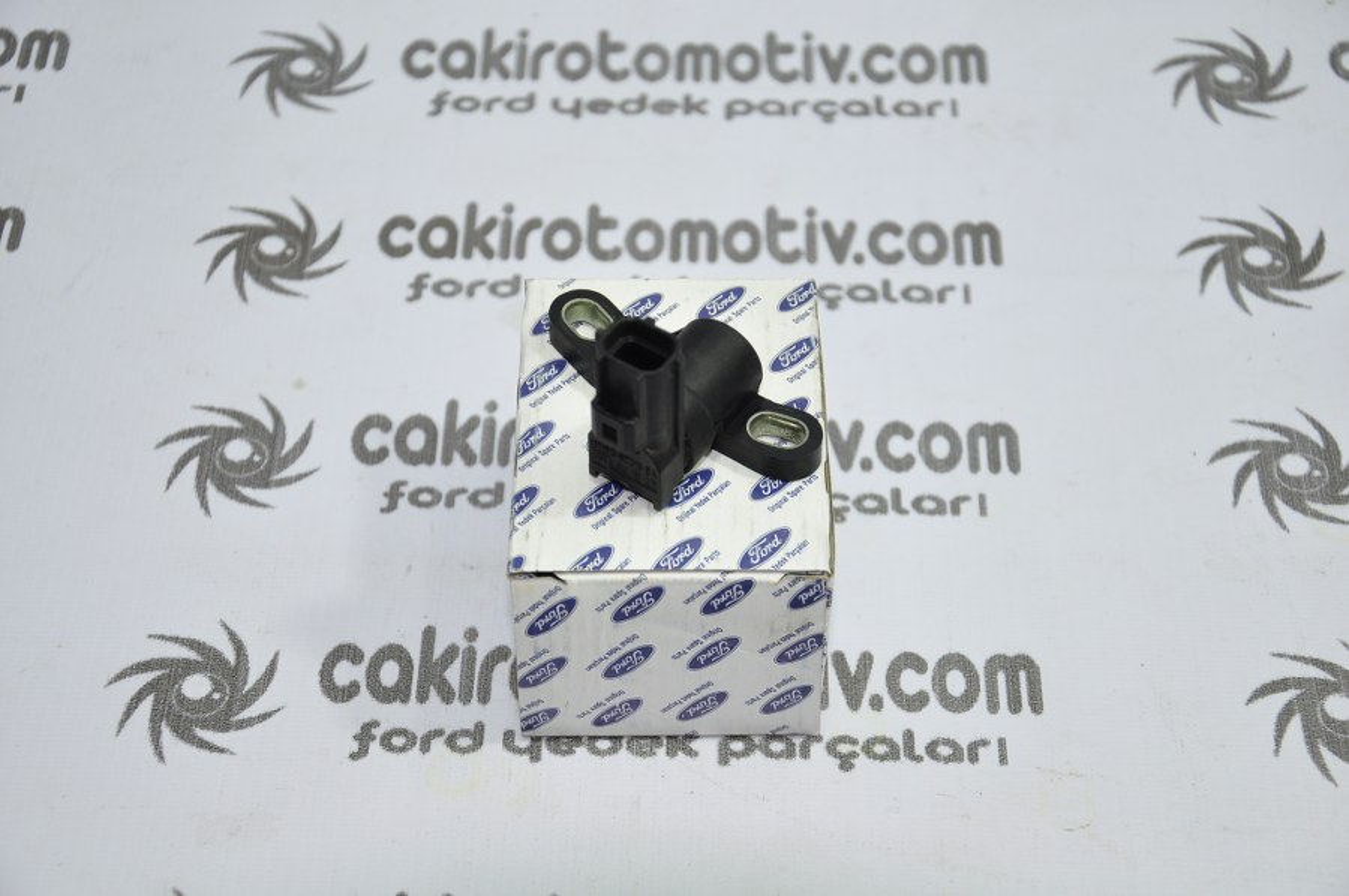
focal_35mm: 75
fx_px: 2807
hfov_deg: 27.0
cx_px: 674
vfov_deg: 18.1
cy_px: 448
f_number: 5
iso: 200
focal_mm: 50
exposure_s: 1/30
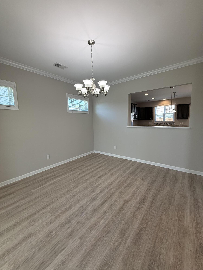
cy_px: 135
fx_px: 109
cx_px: 102
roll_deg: +0.9
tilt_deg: -6.7
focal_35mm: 14
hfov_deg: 85.7
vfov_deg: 102.1
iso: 125
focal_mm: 2.22
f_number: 2.2
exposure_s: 1/120
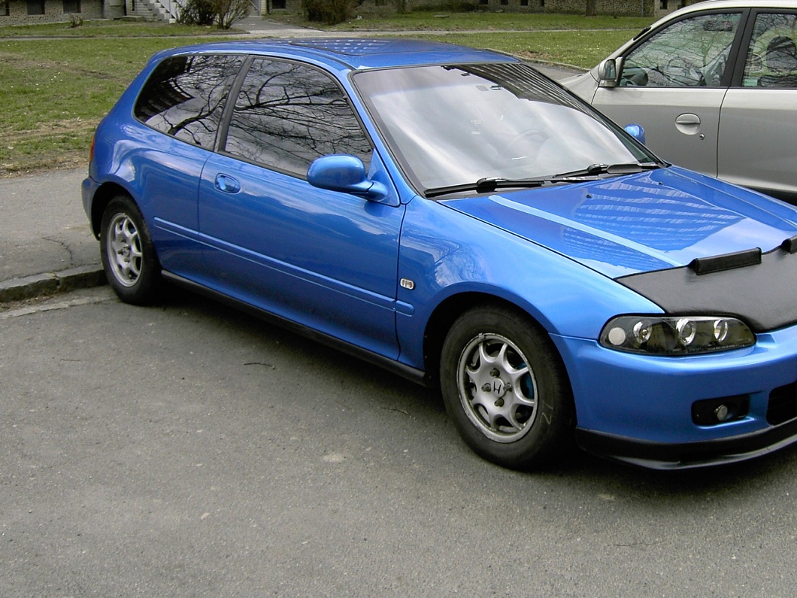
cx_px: 491
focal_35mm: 44
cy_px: 249
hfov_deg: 42.7
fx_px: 1013
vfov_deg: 32.8
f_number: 4.8
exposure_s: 1/100
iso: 100
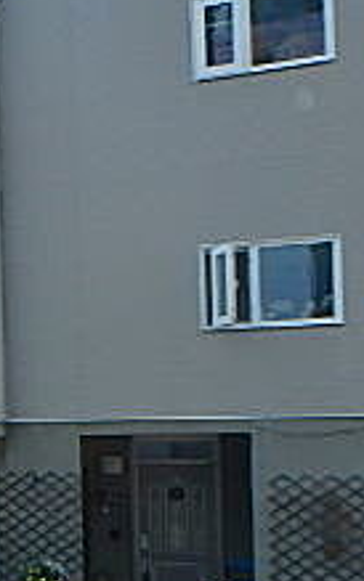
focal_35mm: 65
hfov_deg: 14.3
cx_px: -484
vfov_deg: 31.1
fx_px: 1031
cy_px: 424
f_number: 3.5
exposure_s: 1/800
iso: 125
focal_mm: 3.7
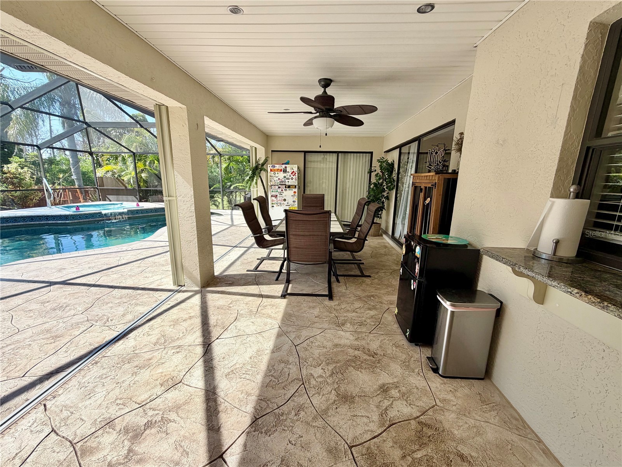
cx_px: 311
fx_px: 252
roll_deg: -0.5
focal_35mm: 14
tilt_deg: -12.4
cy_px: 234
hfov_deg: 102.1
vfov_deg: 85.7
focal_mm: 2.22
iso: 40
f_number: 2.2
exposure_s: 1/502
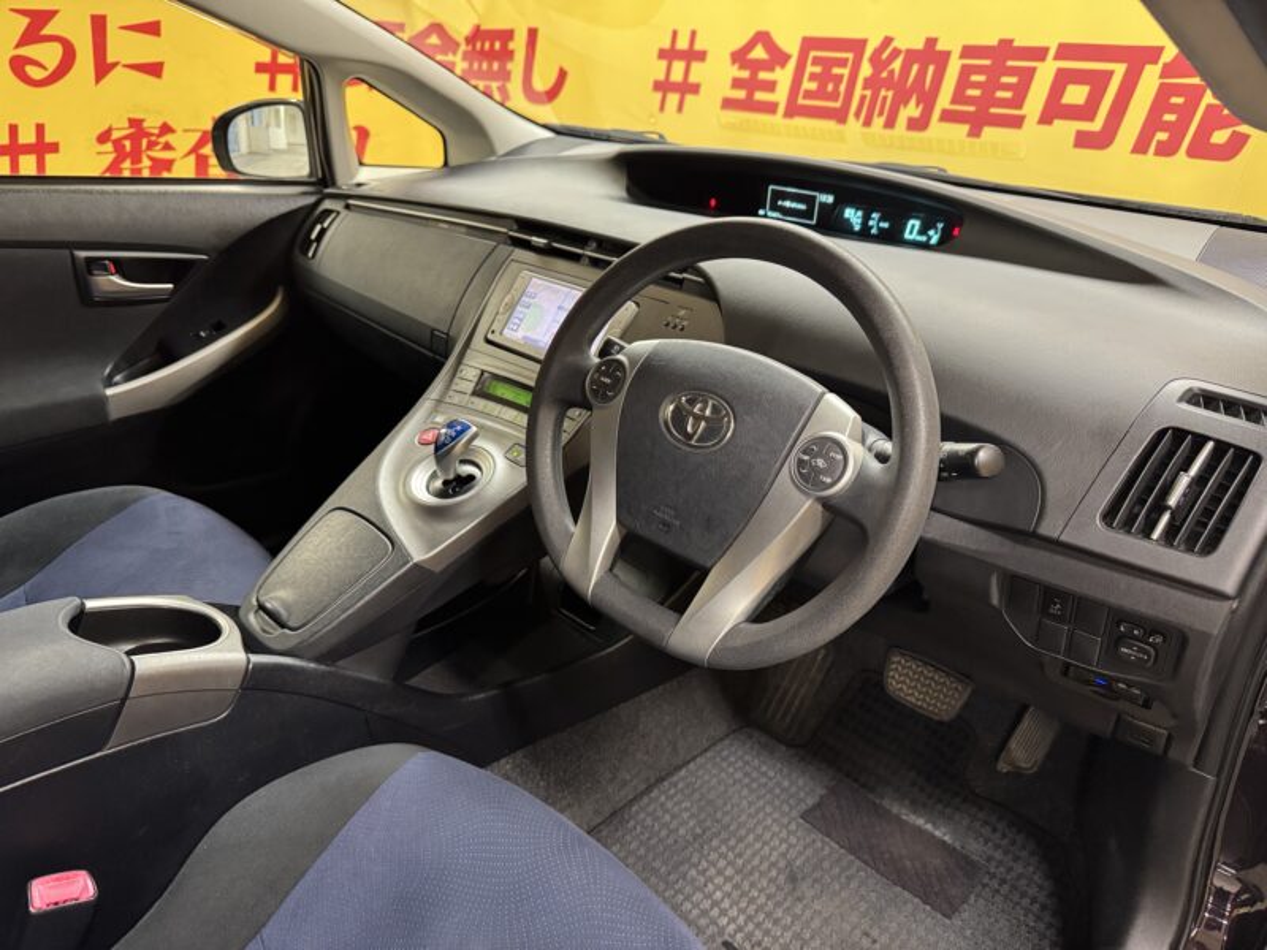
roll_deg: -2.3
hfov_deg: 71.6
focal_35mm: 24
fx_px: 878
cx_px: 634
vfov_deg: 56.8
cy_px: 475
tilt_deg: -25.0
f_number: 1.78
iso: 500
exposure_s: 1/50
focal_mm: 6.76
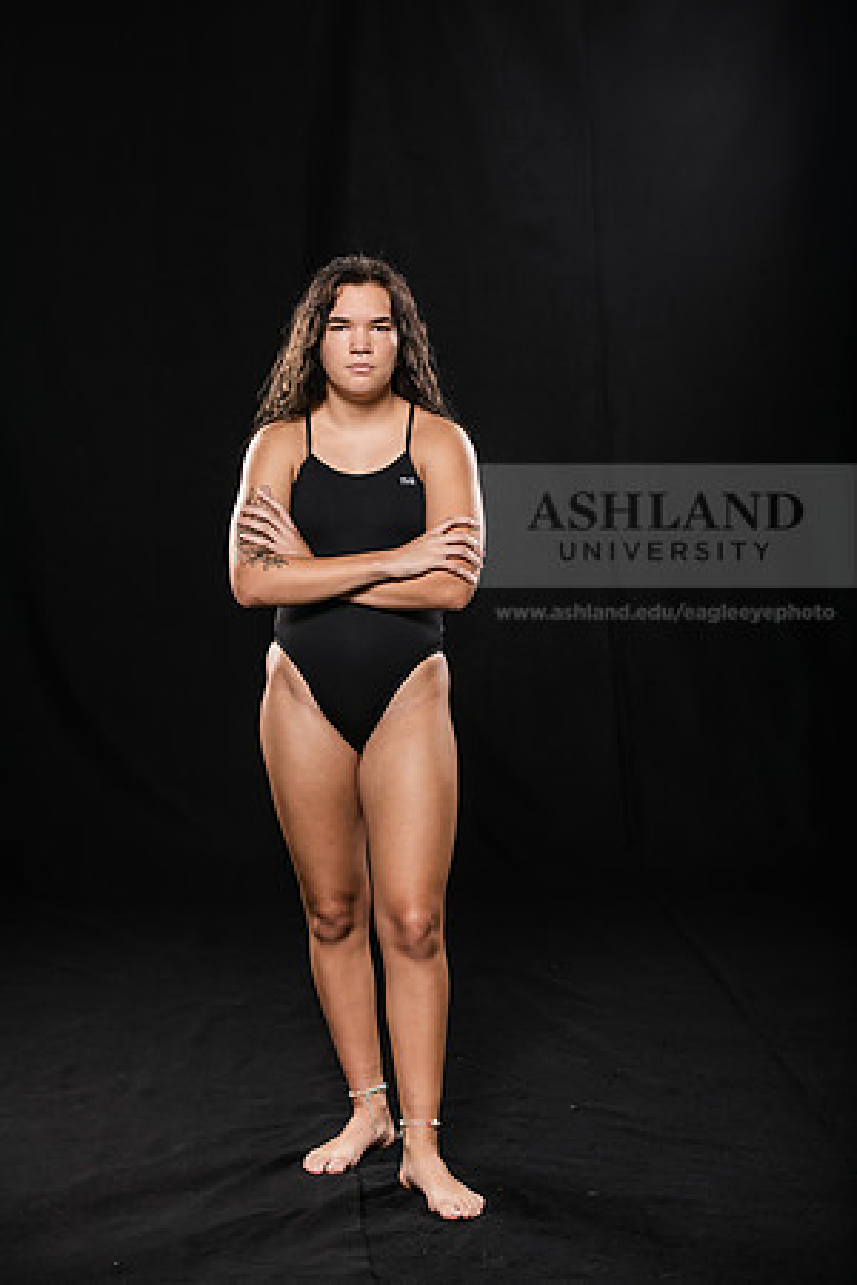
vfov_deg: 27.0
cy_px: 642
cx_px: 428
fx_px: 2678
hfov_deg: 18.2
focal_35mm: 75
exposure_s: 1/250
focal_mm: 75
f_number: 5.6
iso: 320
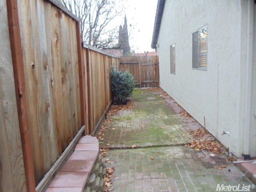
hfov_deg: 42.9
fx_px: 325
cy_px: 96
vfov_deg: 32.9
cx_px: 128
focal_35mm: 44
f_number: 3.5
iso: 400
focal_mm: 6
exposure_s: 1/30
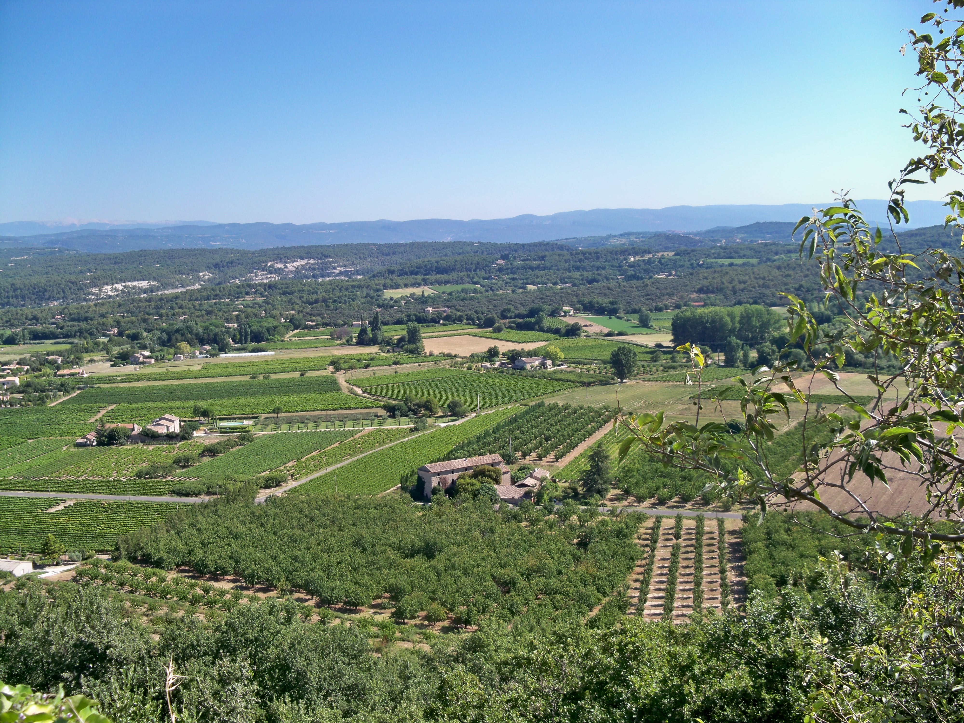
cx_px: 482
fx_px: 975
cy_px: 362
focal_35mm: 35
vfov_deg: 40.7
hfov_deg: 52.6
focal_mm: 6.2
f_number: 3.5
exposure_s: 1/400
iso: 80
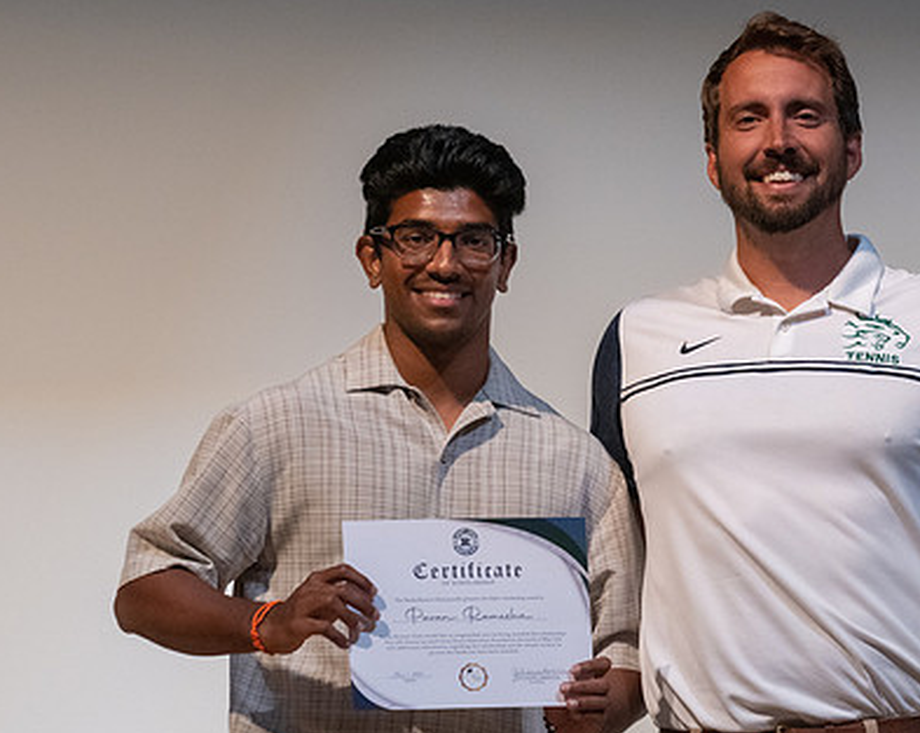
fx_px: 8127
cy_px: 353
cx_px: 588
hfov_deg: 6.5
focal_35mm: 299
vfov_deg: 5.2
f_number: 4
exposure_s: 1/320
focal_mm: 178
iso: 5000
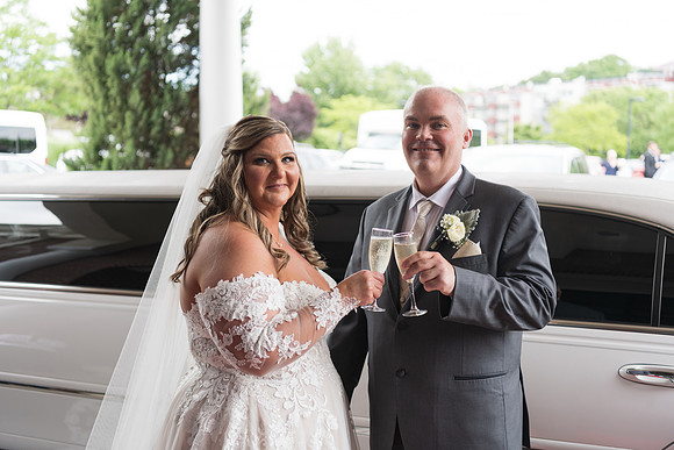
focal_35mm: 48
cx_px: 337
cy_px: 225
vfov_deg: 28.1
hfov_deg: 41.1
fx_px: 899
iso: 64
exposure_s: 1/200
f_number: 2.8
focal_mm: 48
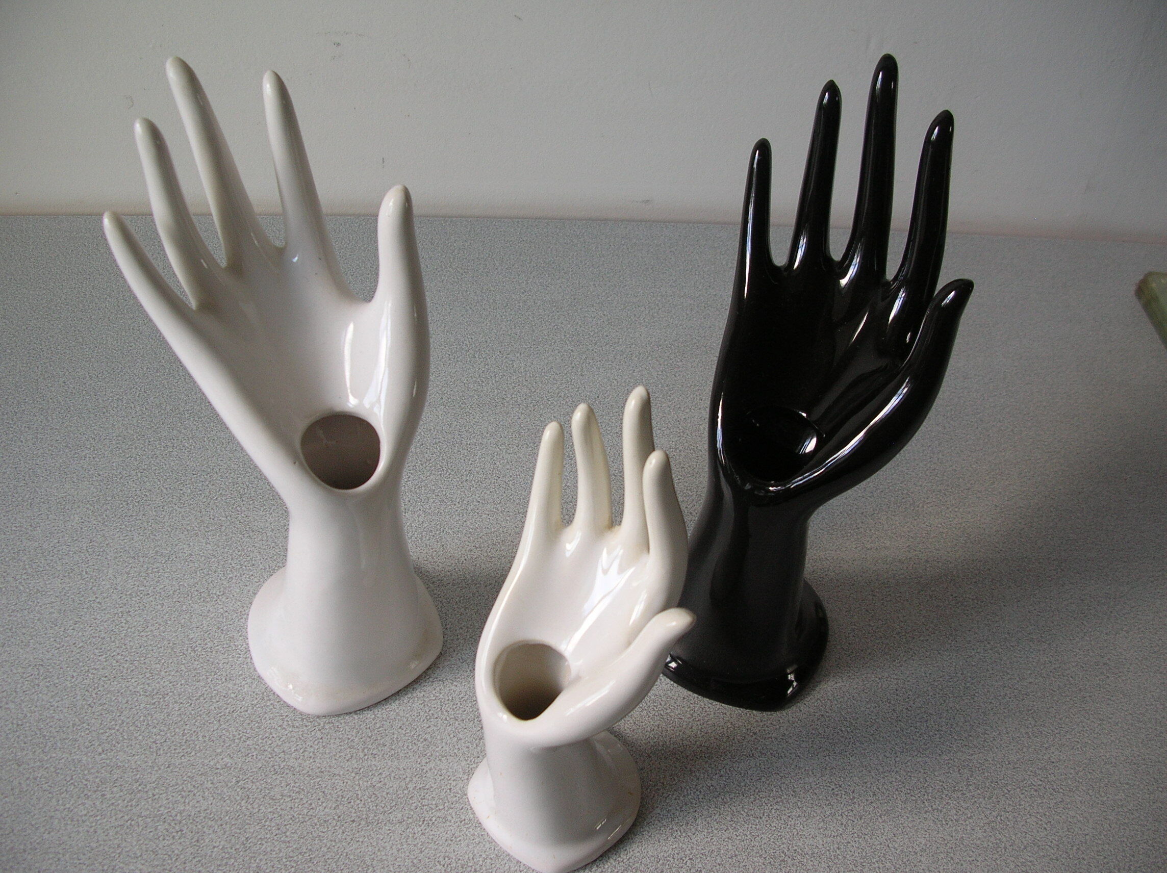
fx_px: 1179
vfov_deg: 40.6
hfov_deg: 52.7
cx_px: 584
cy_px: 436
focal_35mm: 35
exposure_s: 1/27.5
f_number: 2.8
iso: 50
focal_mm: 5.8
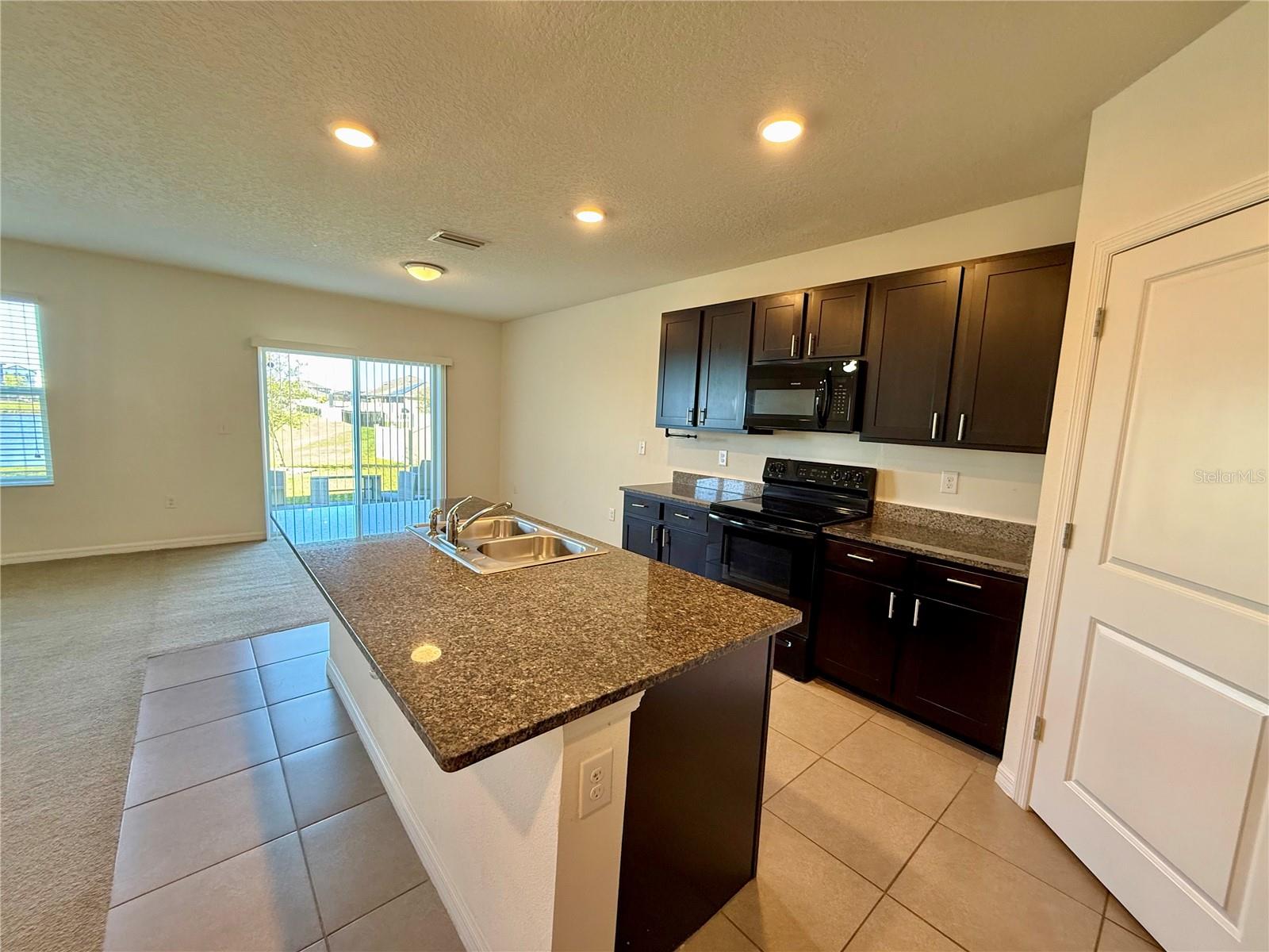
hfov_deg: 102.1
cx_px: 634
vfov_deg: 85.7
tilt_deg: -7.1
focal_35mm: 14
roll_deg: -2.8
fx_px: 513
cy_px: 476
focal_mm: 2.22
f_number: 2.2
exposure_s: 1/60
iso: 200
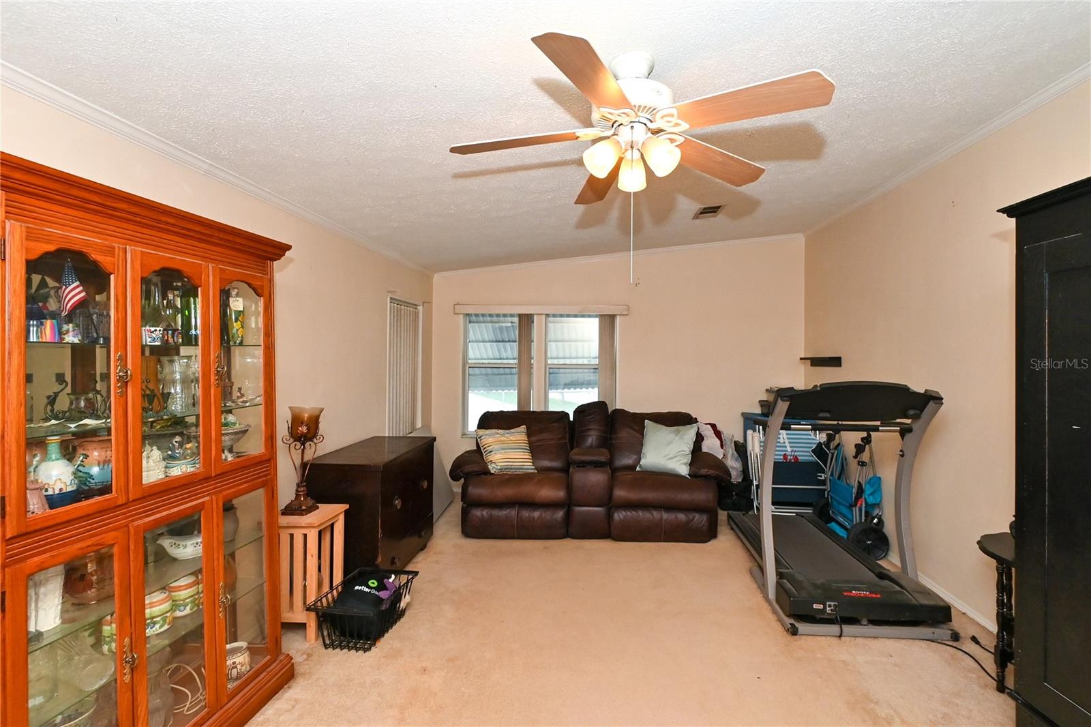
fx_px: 454
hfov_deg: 100.4
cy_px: 364
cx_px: 546
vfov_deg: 77.3
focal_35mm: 15
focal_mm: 10
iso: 800
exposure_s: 1/200
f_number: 8
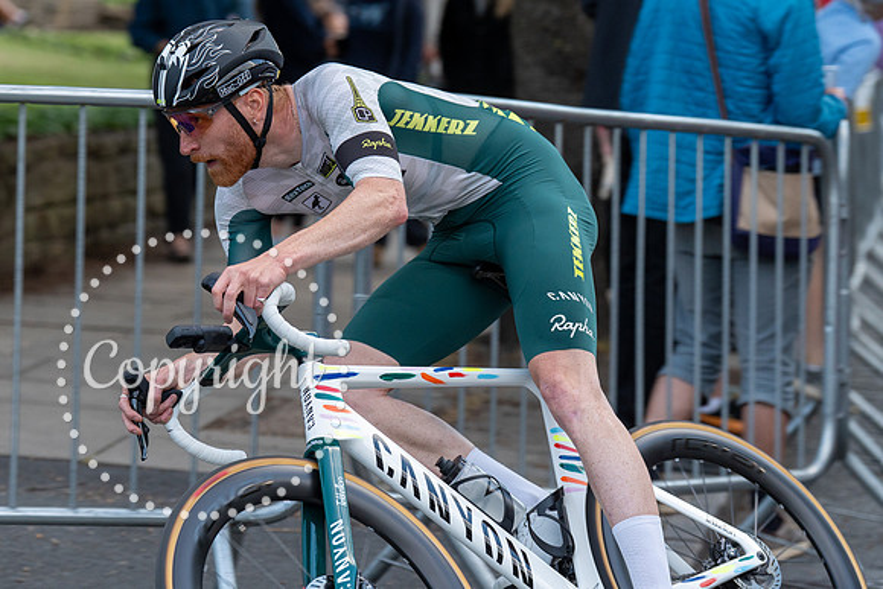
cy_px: 170
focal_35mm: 154
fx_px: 3767
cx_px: 339
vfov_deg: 8.9
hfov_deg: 13.4
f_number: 3.5
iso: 1250
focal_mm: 108
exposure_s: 1/800
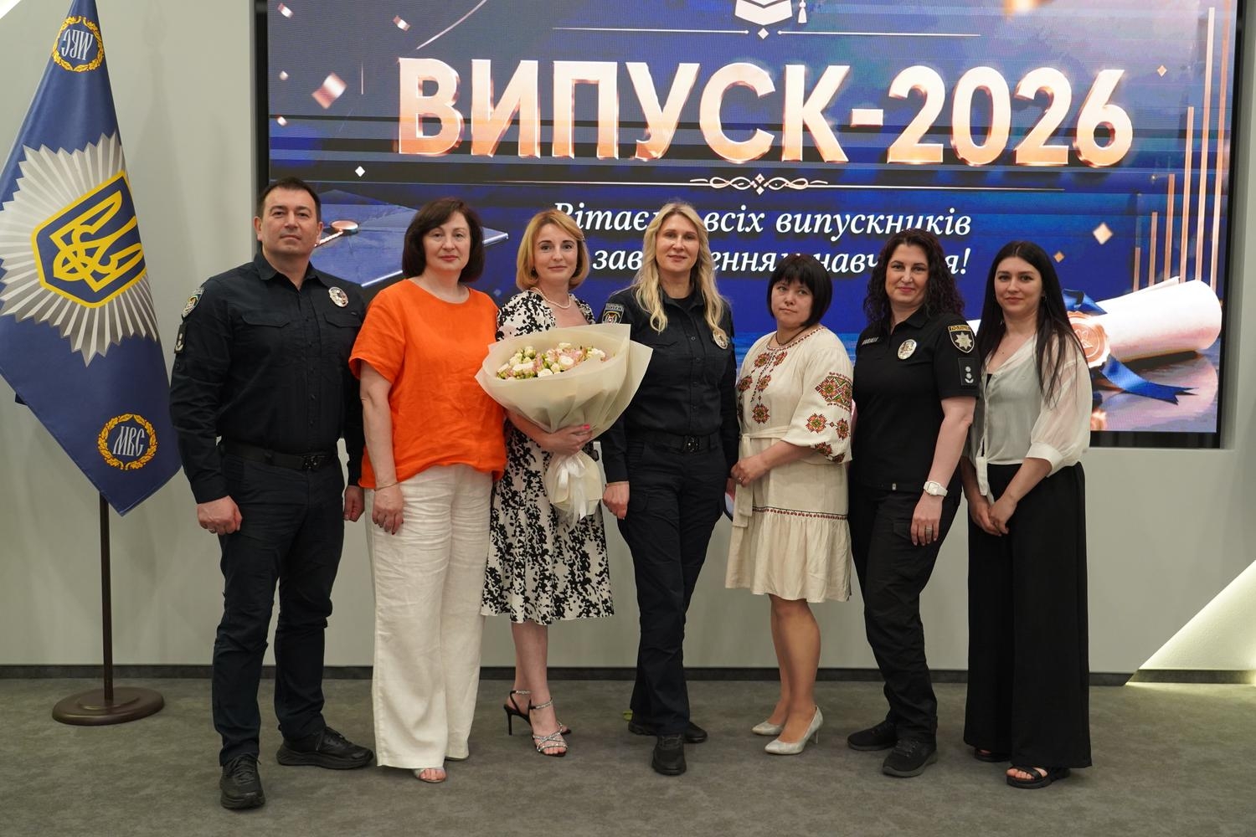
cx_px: 628
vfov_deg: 37.9
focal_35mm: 35
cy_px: 418
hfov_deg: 54.4
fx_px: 1221
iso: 2500
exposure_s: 1/160
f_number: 4
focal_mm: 35
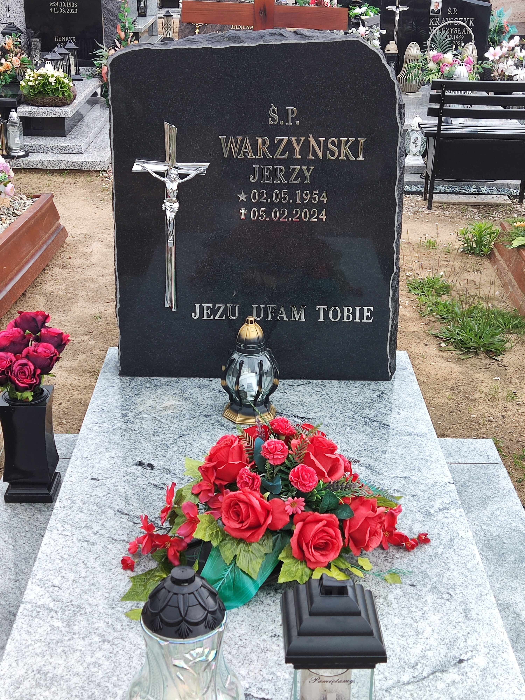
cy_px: 350
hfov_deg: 28.6
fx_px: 1031
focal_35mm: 51
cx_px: 262
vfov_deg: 37.5
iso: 50
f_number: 1.79
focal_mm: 4.71
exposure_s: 1/116
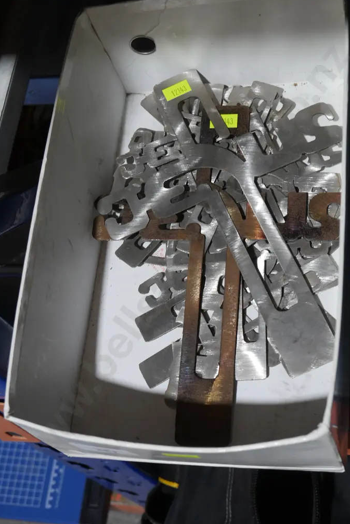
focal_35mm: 57
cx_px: 182
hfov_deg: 23.8
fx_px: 831
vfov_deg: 35.0
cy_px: 263
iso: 500
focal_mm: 27
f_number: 5.3
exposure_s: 1/60
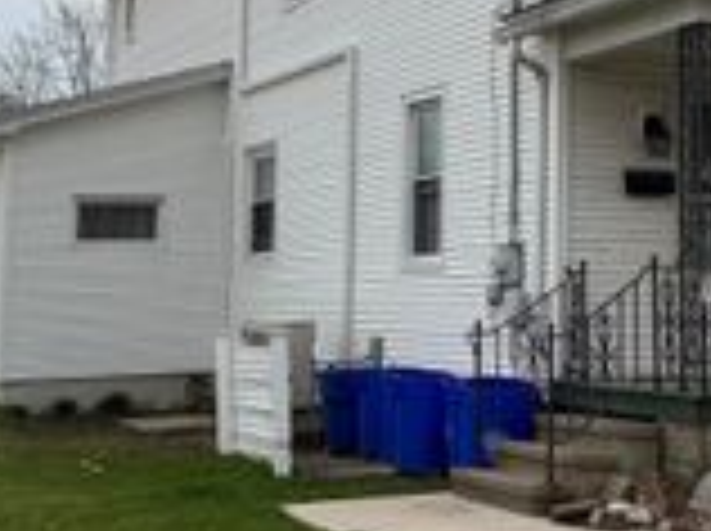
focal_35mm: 76
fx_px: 1559
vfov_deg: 19.1
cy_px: 101
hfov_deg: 25.4
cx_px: 518
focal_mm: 6.76
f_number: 1.78
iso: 80
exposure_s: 1/7353
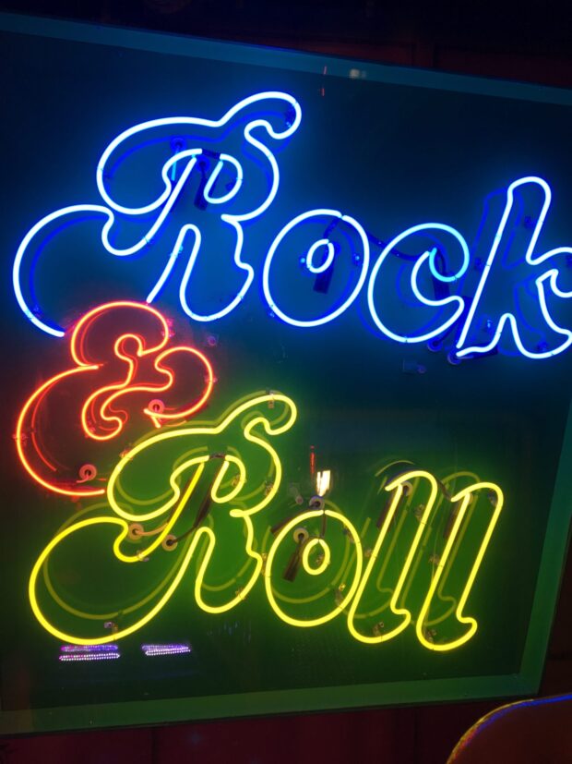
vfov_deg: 61.7
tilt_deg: -4.7
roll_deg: -0.6
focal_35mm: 29
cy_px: 382
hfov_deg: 48.2
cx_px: 286
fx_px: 639
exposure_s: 1/120
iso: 32
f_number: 2.2
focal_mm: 4.15
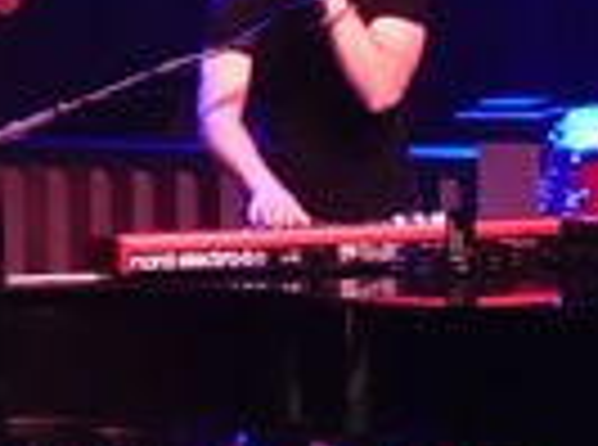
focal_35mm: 824
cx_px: -787
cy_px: 135
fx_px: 14196
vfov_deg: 1.8
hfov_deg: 2.4
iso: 2500
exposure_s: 1/25
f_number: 5.6
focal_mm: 26.91
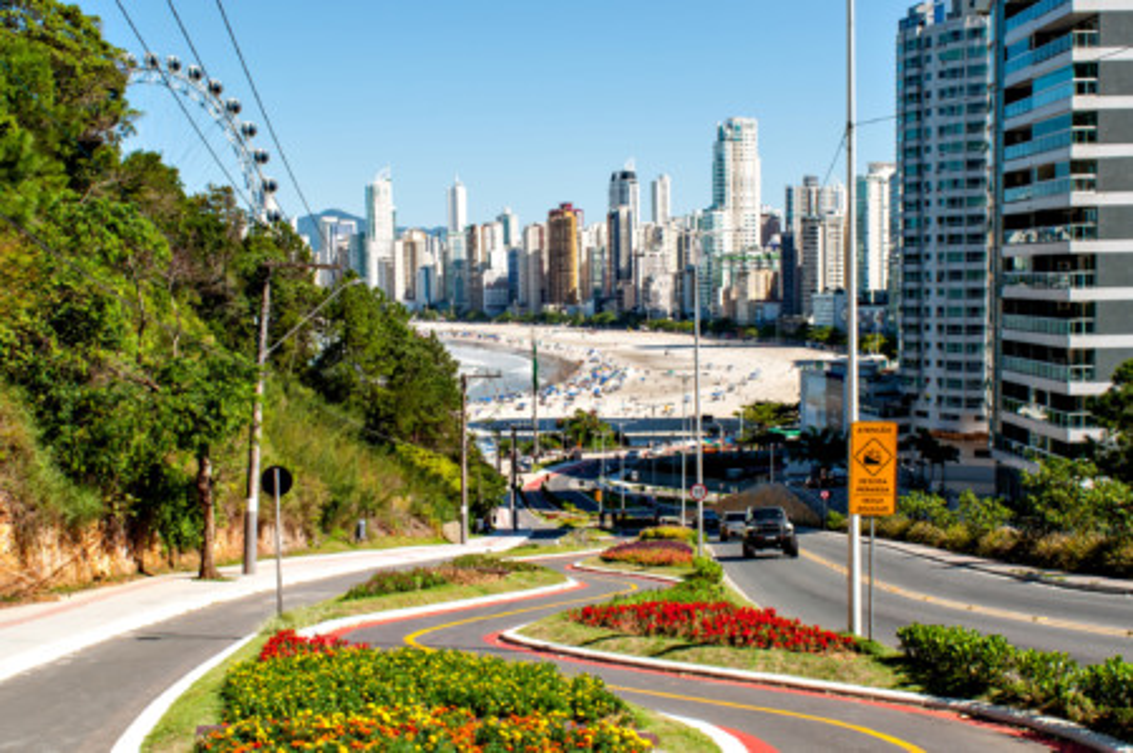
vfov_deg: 31.8
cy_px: 376
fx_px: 1320
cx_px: 566
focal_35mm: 42
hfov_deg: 46.4
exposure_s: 1/400
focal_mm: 28
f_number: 10
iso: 250
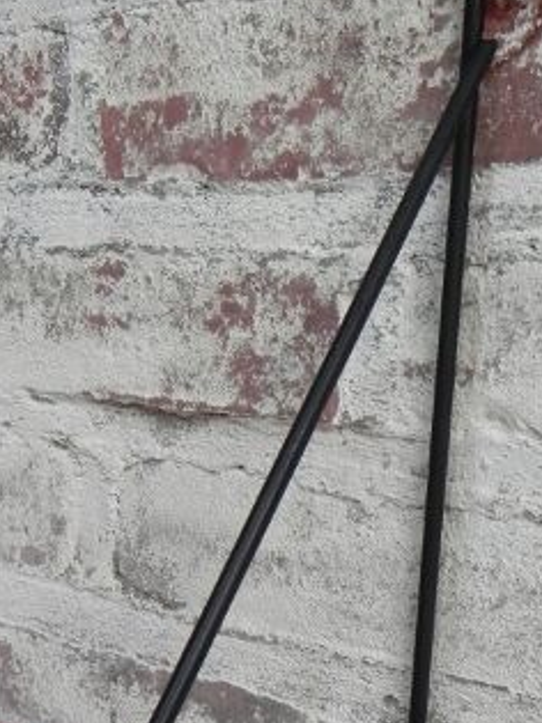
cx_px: 232
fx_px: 1233
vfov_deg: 31.7
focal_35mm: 59
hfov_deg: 24.8
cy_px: 597
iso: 160
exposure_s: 1/47.5
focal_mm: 5.2
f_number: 2.8
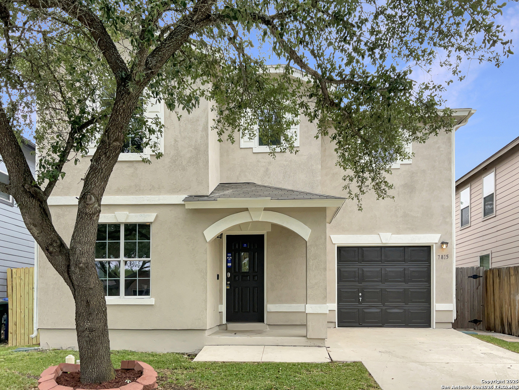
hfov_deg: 61.7
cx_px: 260
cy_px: 195
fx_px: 435
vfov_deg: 48.2
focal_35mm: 29
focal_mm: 3
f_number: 1.8
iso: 16
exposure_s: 1/869
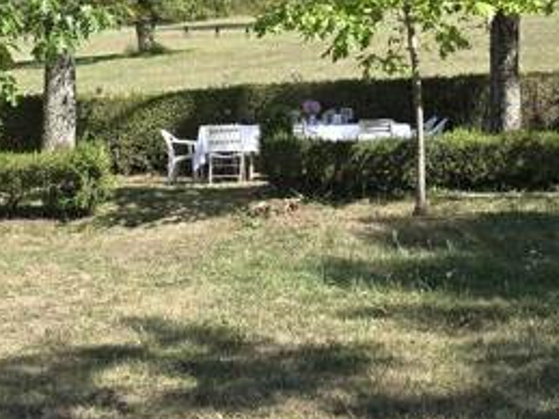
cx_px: 231
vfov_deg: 20.4
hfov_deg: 27.4
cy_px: 58
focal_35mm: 71
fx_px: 1146
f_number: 1.7
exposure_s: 1/372
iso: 12
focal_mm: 6.3
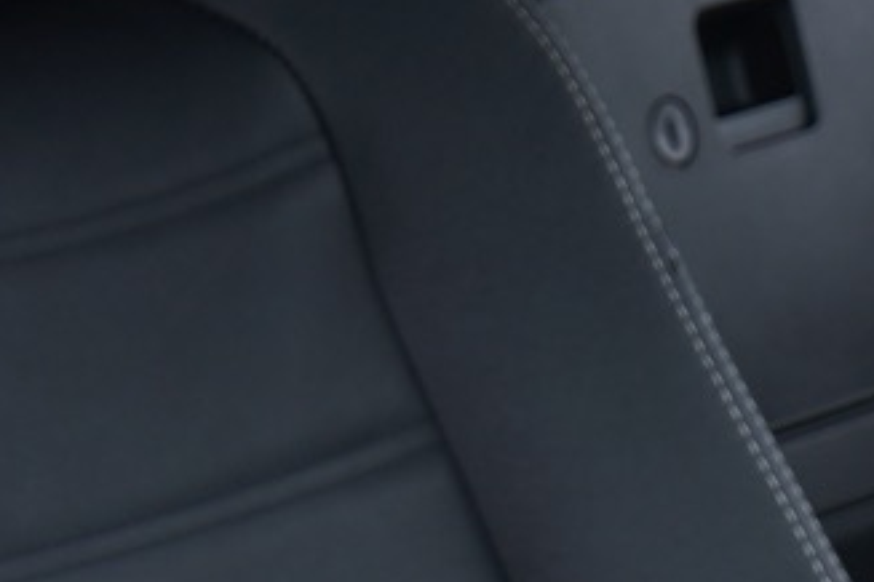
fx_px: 9977
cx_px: 636
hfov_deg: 5.0
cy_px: -72
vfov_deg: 3.3
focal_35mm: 411
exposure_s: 1/160
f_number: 5.6
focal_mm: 70
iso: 100
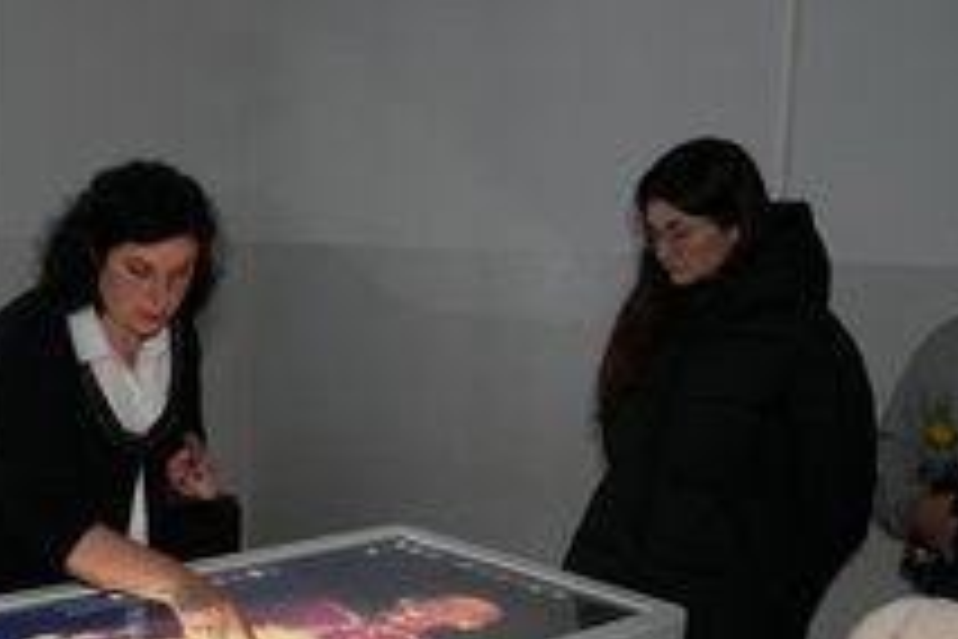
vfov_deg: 29.5
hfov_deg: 41.1
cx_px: 148
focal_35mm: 45
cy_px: 452
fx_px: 1197
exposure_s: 1/100
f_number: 4
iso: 4000
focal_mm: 24
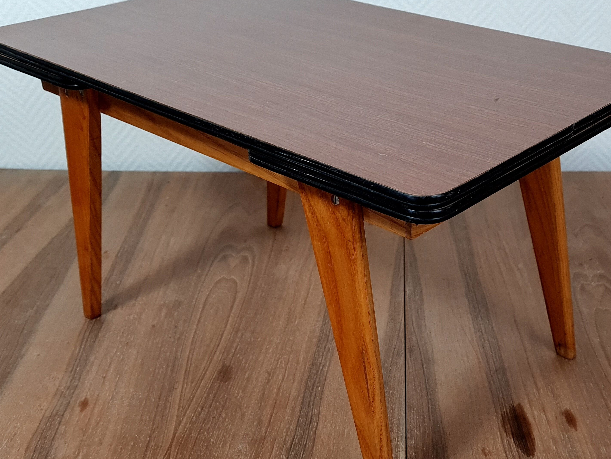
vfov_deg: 38.7
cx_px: 362
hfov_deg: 49.9
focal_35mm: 37
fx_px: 653
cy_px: 245
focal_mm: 5.4
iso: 100
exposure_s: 1/100
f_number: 1.8
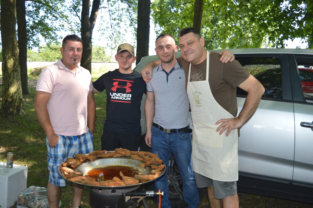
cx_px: 156
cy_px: 104
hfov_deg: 55.1
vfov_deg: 38.3
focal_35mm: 34
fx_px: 300
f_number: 4
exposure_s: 1/125
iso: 110
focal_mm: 23
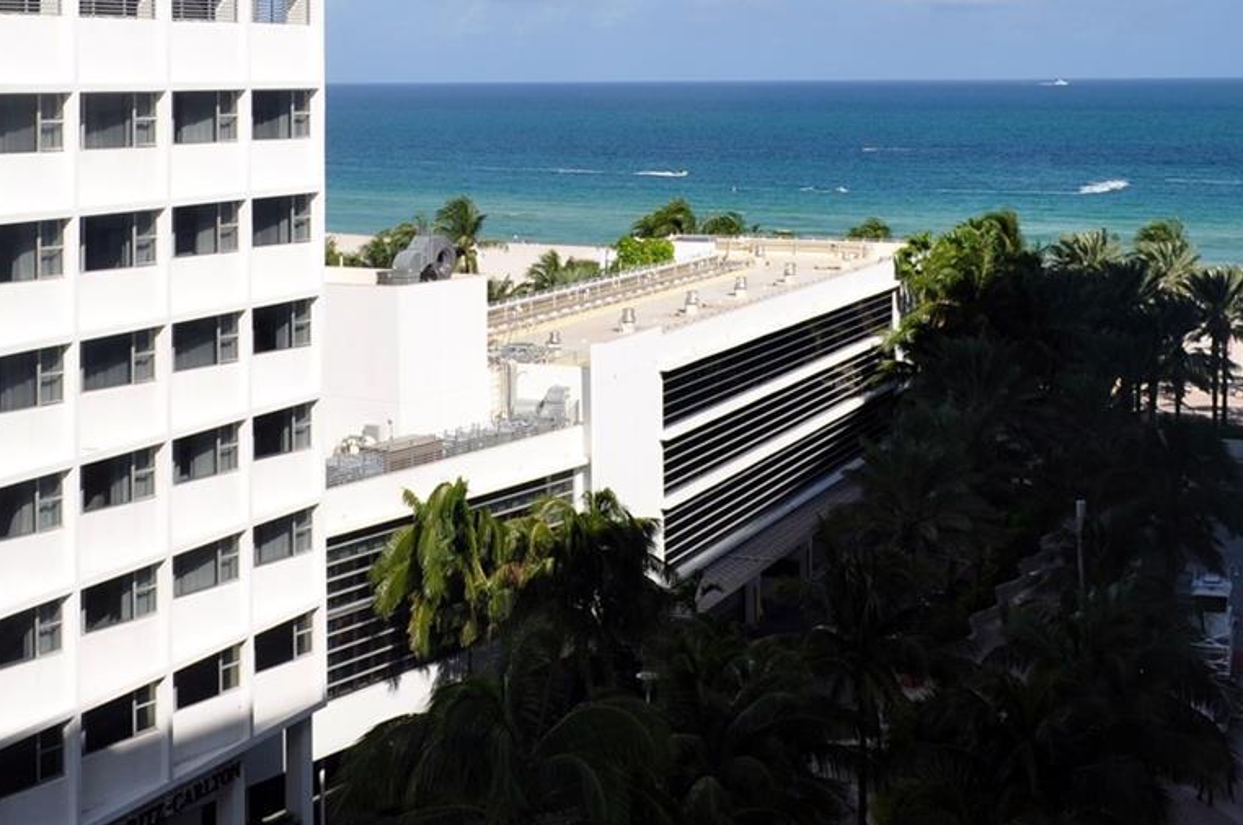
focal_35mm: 63
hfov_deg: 31.8
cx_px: 486
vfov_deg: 20.8
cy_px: 0
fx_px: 2172
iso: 200
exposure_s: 1/400
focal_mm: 20
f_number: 11
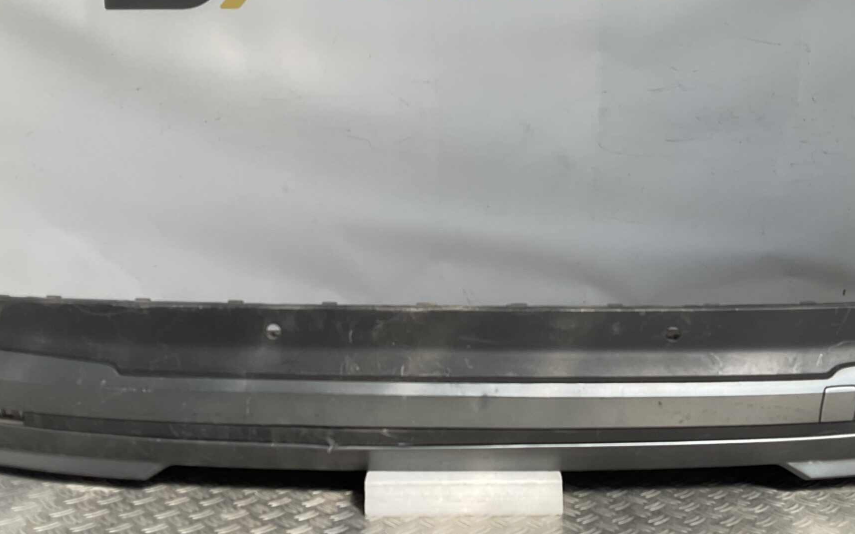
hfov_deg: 43.4
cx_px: 491
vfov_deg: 28.0
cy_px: 241
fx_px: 1072
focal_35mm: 46
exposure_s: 1/504
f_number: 1.8
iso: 16
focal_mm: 3
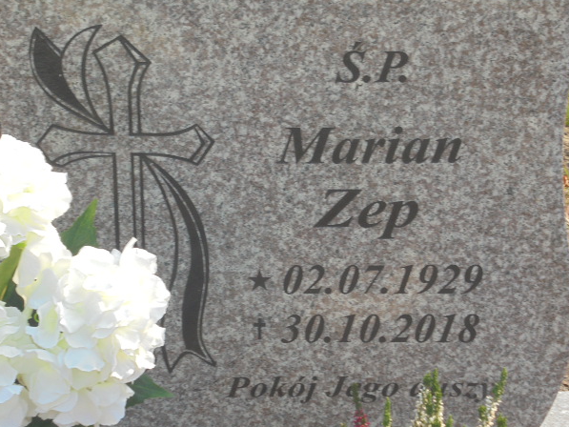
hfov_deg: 22.0
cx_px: 286
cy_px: 217
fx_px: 1463
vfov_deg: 16.6
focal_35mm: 89
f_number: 6.7
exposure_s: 1/60
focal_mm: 14.9
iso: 100
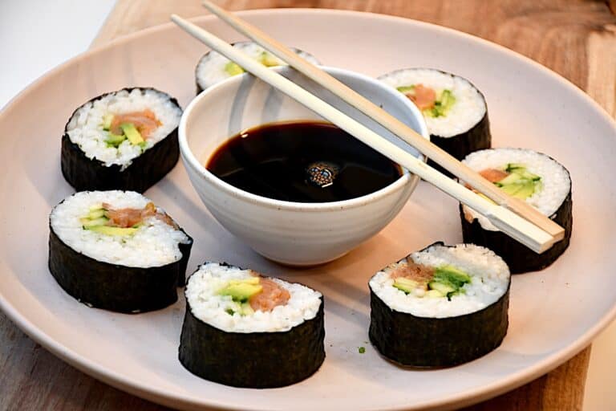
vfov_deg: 11.4
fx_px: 2053
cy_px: 206
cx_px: 308
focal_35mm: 120
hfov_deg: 17.1
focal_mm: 80
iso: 720
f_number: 5.3
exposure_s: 1/60
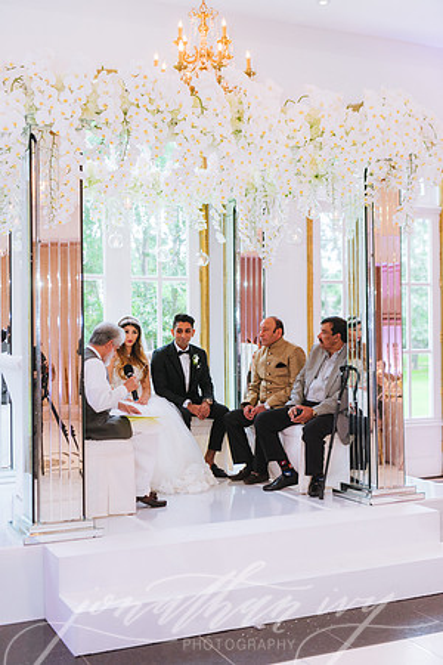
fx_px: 886
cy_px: 332
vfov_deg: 41.1
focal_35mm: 48
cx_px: 222
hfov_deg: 28.1
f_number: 2.8
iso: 1250
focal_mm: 48
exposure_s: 1/250
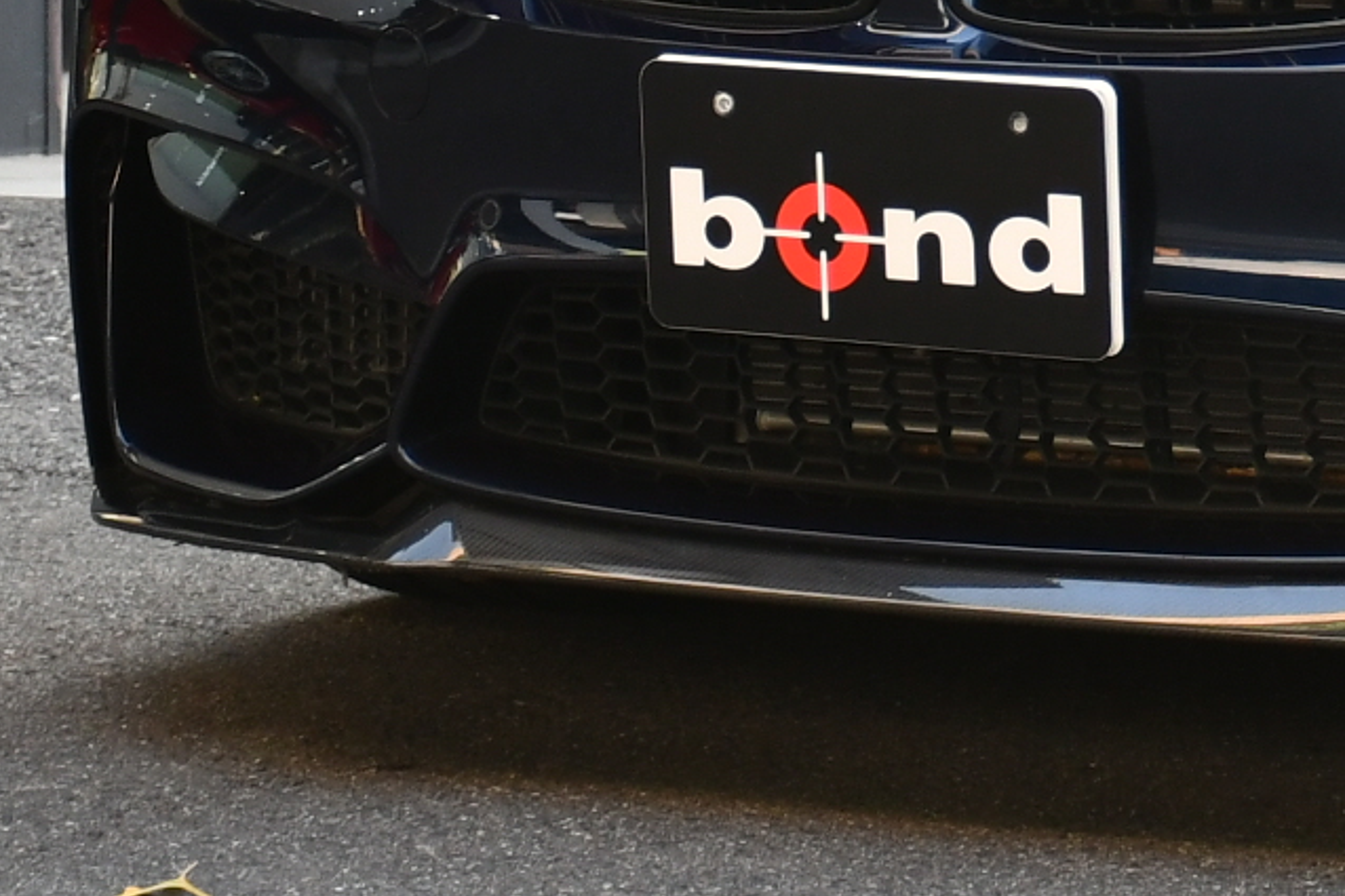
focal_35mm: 275
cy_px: -902
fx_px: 10271
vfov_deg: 4.9
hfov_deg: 7.4
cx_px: 1986
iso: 280
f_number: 4.5
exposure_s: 1/60
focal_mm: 42
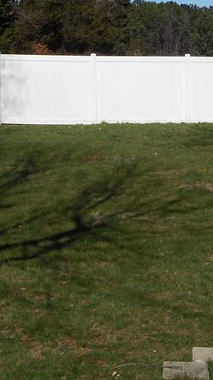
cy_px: 79
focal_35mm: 82
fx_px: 824
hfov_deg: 14.5
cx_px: 214
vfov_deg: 25.5
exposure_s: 1/1250
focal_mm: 6
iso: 80
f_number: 4.2
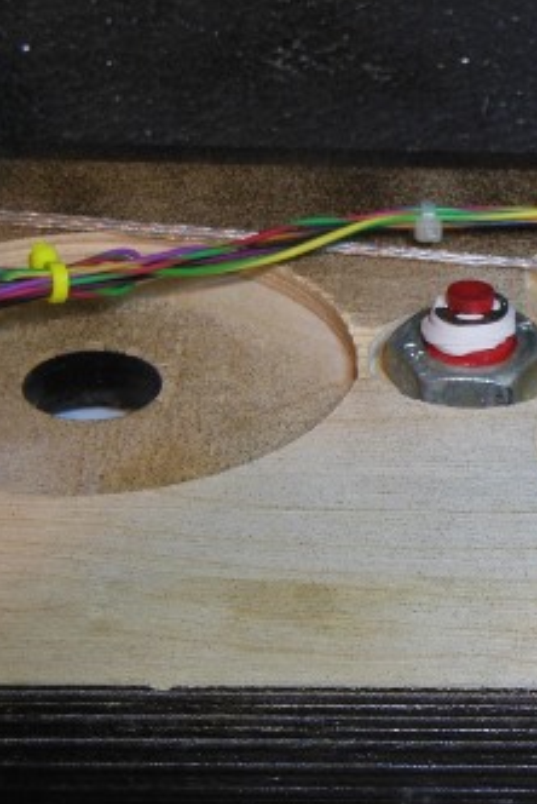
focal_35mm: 122
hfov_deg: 11.2
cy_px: 400
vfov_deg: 16.8
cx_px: 530
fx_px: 2724
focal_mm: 15.5
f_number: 4.6
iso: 400
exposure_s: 1/25
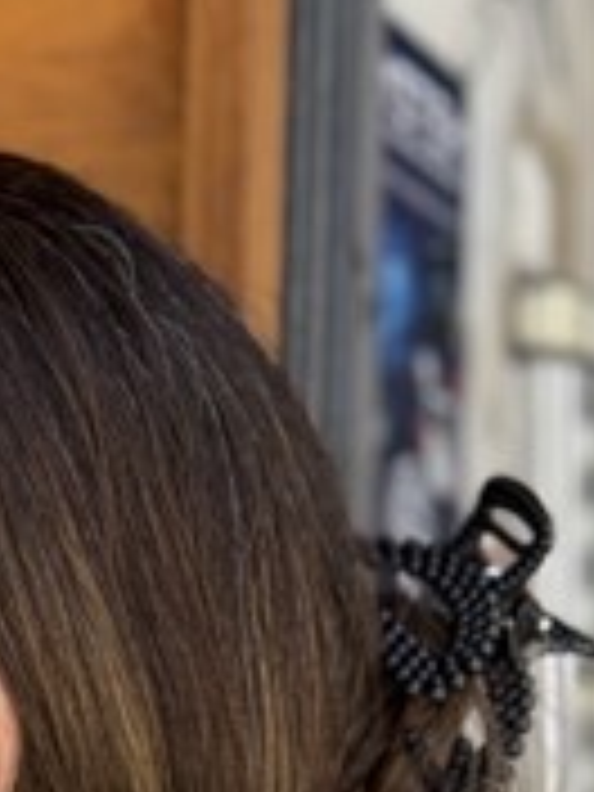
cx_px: -292
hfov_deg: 9.9
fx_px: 3318
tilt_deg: -2.0
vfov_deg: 13.0
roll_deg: -0.7
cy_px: 1100
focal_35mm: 145
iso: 64
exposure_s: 1/261
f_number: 1.78
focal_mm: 6.76
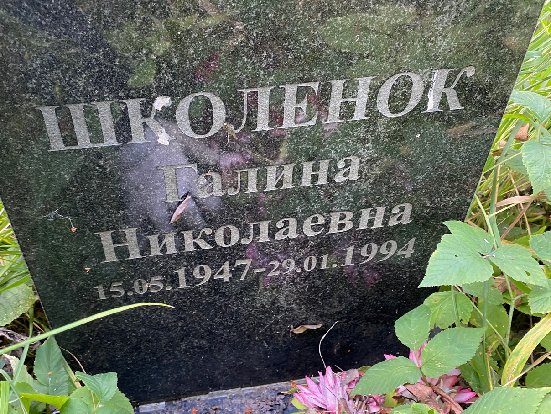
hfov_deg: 58.1
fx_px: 493
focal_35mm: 31
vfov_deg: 45.4
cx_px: 235
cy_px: 225
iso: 200
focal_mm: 4.25
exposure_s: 1/60
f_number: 1.8
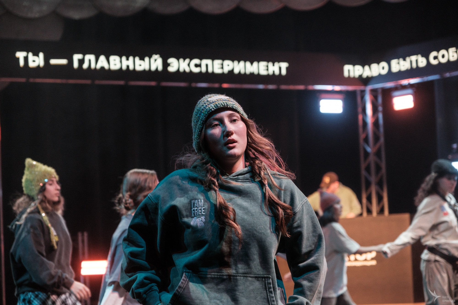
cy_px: 153
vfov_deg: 16.1
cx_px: 226
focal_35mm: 85
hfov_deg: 23.9
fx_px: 1081
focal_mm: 55
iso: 1600
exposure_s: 1/250
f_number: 2.8
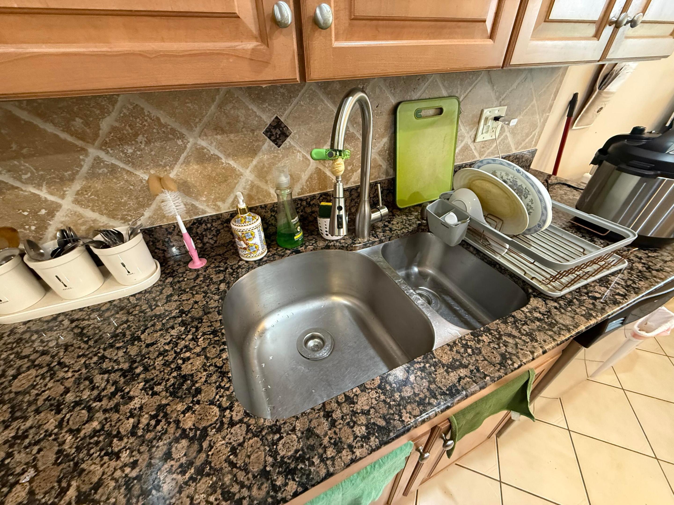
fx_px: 273
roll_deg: +1.5
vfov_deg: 85.7
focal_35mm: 14
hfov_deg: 102.1
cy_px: 252
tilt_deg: -35.8
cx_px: 337
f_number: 2.2
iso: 640
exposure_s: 1/60
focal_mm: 2.22
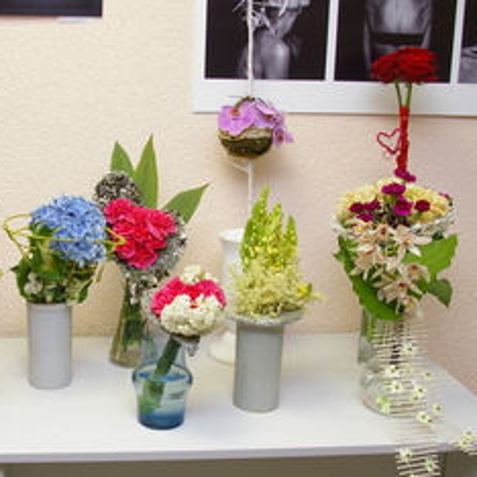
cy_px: 237
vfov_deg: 34.7
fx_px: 764
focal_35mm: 49
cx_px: 120
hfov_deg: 34.0
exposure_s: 1/30
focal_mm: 20
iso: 400
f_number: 6.7
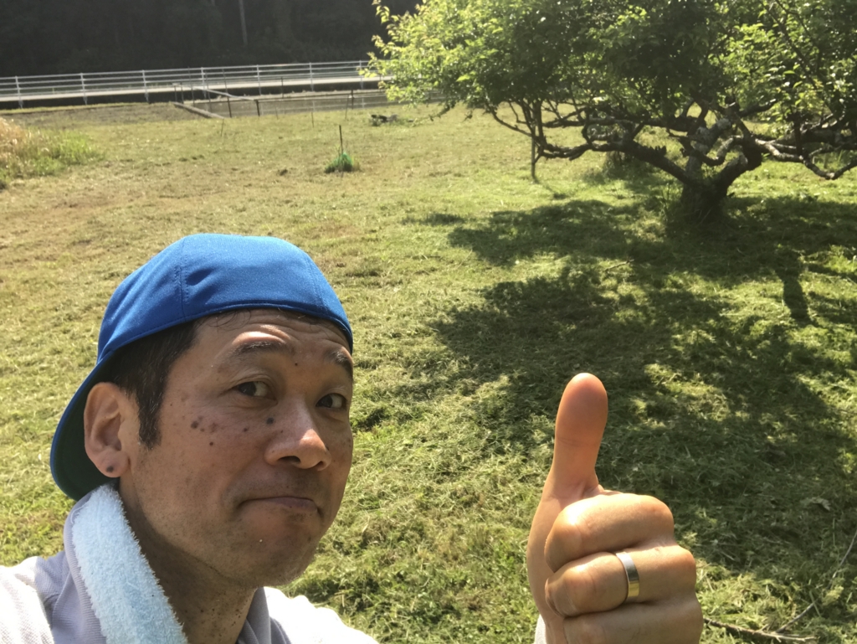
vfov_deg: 44.2
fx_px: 793
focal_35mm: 32
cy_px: 322
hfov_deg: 56.8
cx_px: 428
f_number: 2.2
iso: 25
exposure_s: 1/512
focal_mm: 2.87
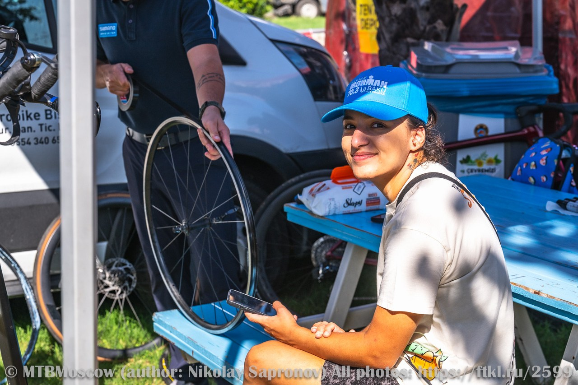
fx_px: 1188
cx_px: 289
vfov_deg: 18.4
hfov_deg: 27.3
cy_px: 192
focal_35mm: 74
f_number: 7.1
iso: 250
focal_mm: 74
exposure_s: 1/640
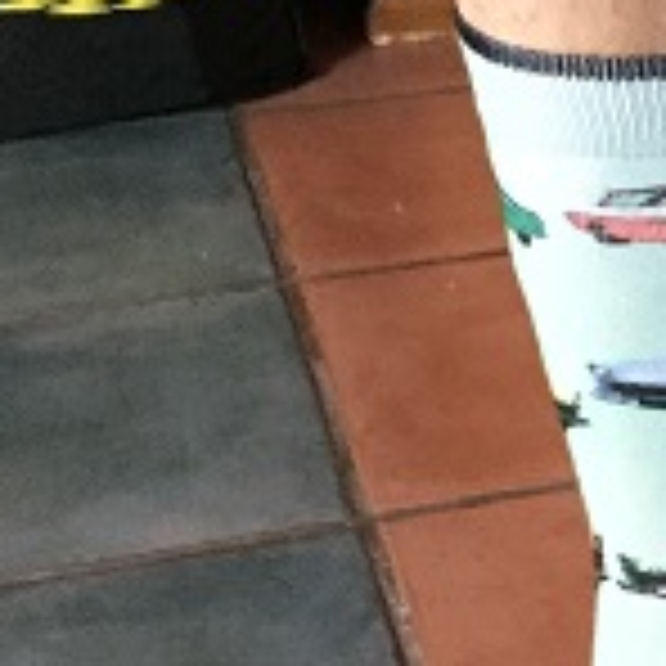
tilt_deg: -27.5
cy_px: 482
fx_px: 2460
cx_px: 1073
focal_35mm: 113
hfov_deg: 14.2
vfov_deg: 15.4
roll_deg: +0.1
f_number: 2.2
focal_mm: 4.15
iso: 250
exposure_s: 1/17
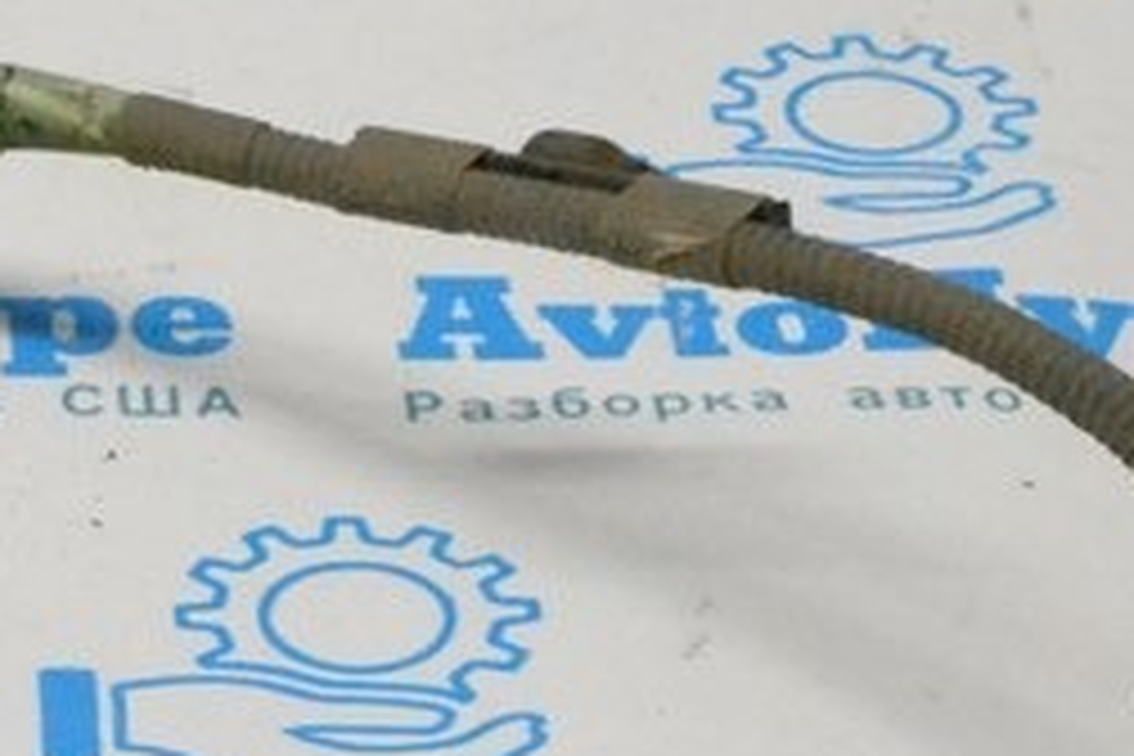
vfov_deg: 7.0
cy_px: 776
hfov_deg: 10.3
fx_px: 6142
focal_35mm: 195
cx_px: -472
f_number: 13
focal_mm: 32
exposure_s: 1/160
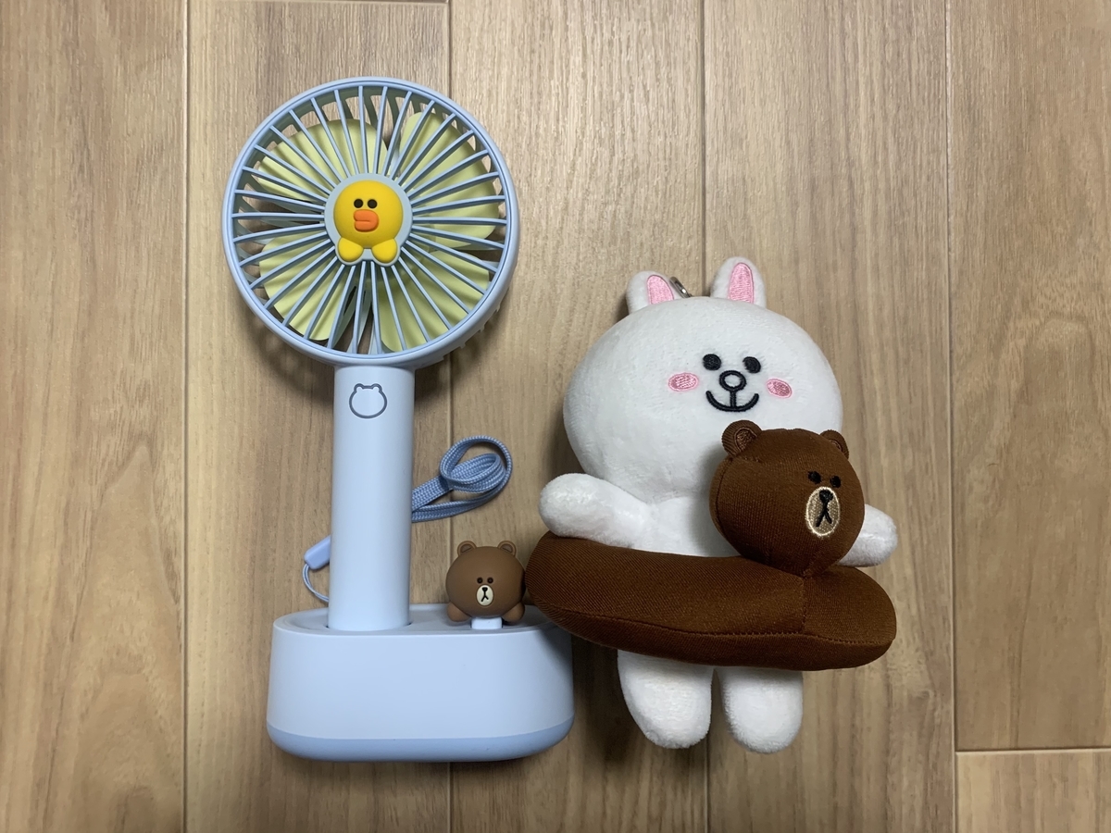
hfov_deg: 67.3
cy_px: 416
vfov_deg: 53.1
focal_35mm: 26
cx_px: 556
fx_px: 834
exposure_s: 1/60
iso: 125
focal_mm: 4.25
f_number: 1.8
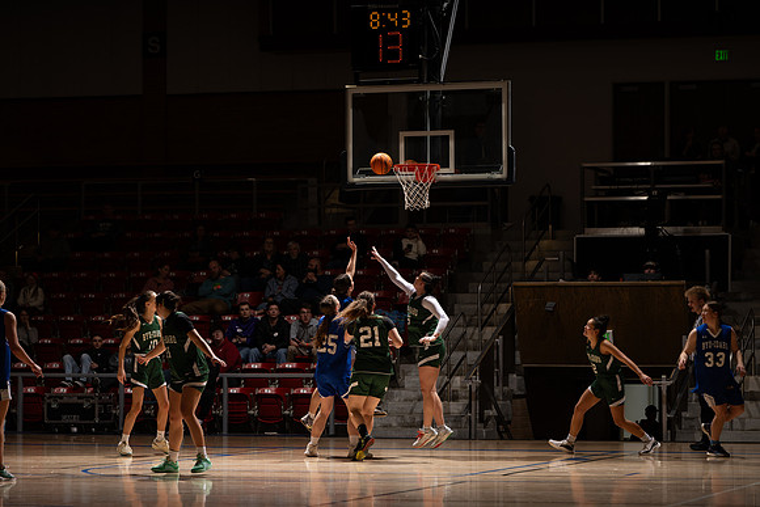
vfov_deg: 11.2
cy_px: 253
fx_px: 2592
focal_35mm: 123
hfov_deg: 16.7
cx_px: 380
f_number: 5
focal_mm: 115
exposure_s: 1/125
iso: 80
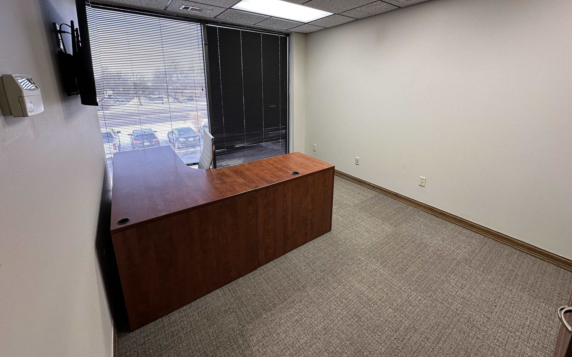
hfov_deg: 101.5
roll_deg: -0.1
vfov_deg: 73.9
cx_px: 286
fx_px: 234
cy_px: 141
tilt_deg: -13.2
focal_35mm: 15
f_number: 2.2
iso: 125
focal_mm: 2.22
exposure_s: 1/120
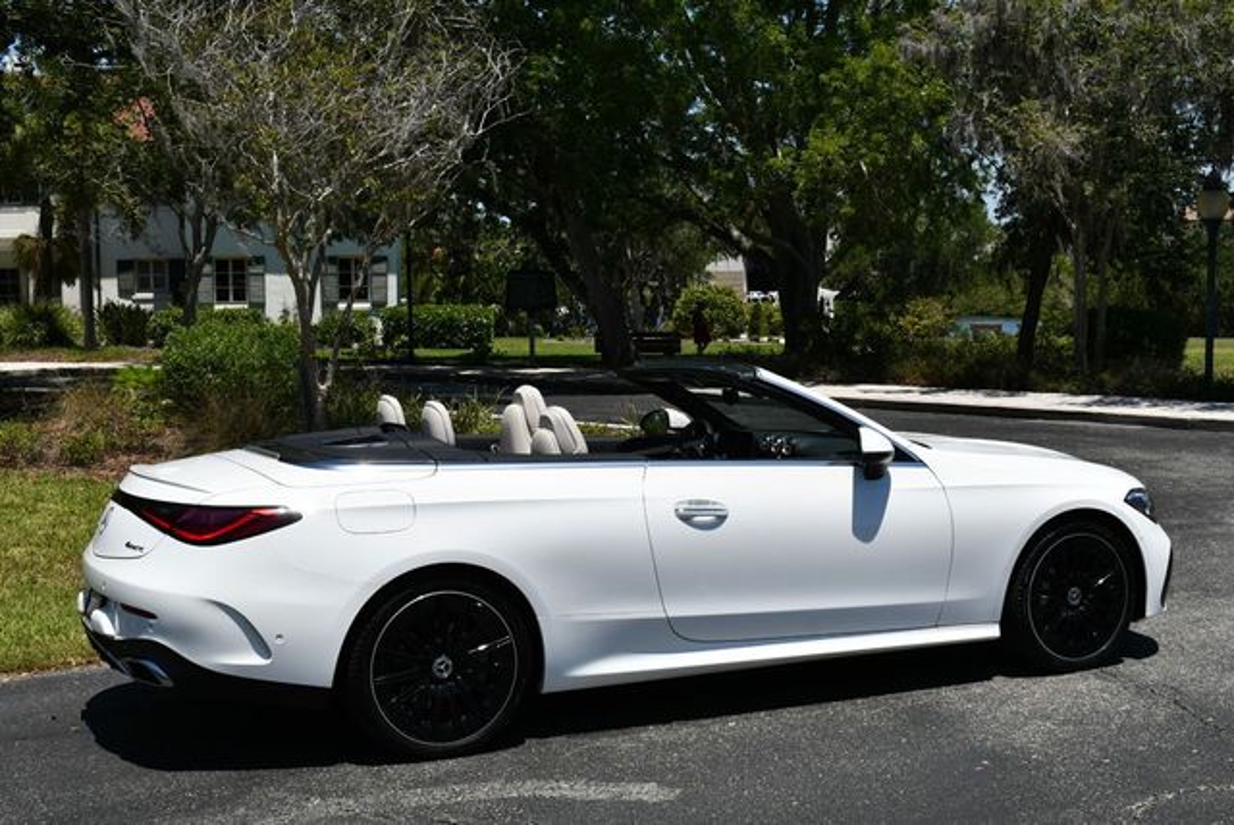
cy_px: 412
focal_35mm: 48
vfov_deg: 28.1
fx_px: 1647
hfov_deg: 41.1
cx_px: 617
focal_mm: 24
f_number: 9
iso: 100
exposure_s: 1/320
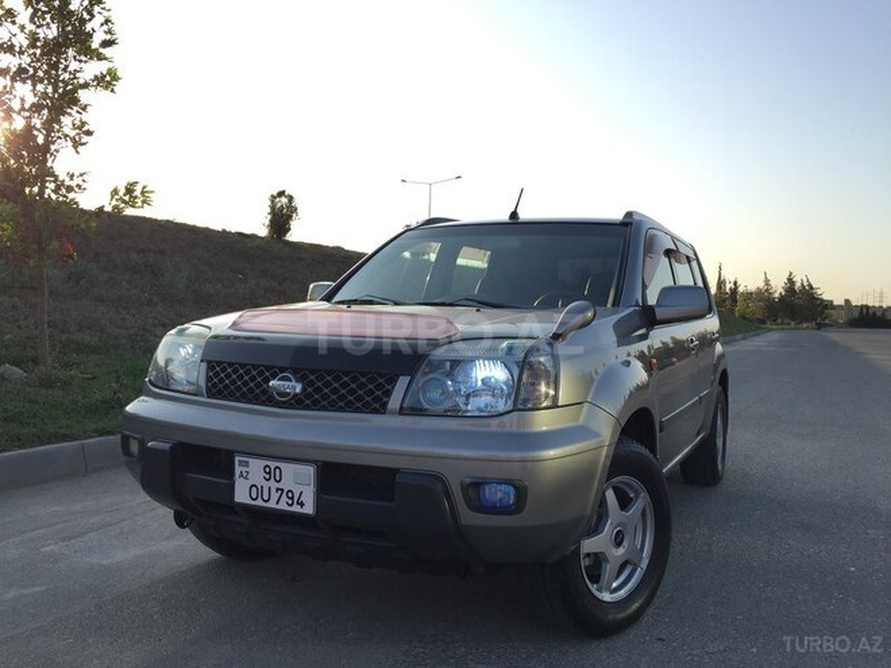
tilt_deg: -2.0
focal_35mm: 29
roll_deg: -2.3
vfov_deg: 48.2
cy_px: 334
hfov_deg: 61.7
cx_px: 446
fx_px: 746
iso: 32
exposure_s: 1/706
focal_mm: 4.15
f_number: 2.2
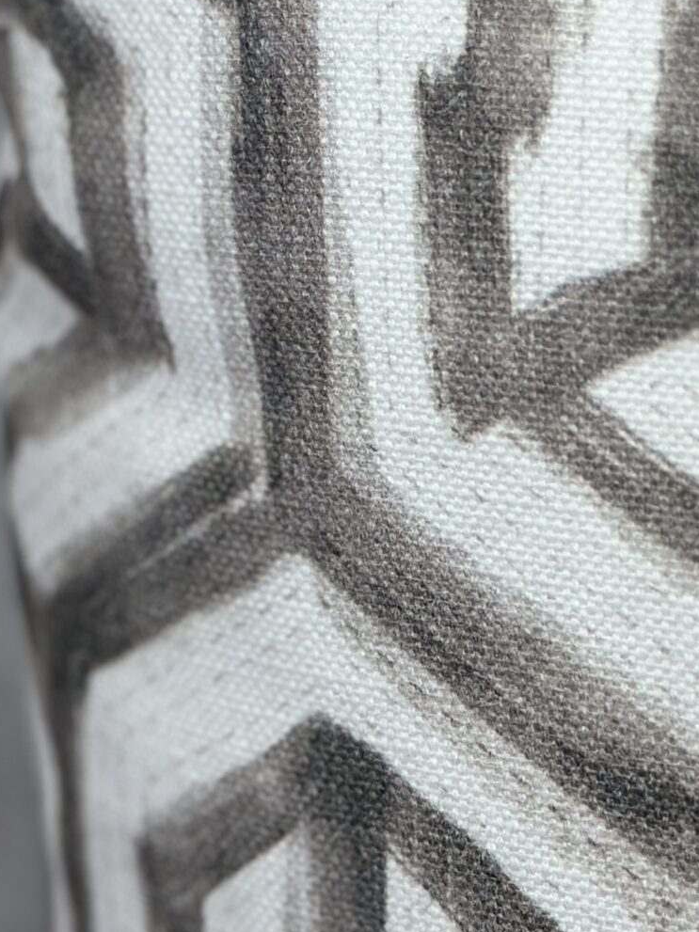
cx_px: 536
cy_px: 365
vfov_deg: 15.9
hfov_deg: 11.9
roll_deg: -1.5
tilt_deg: -23.1
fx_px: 3339
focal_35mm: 124
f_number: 1.78
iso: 80
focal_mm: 6.86
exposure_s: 1/395
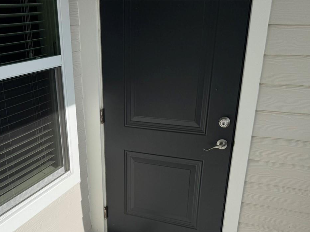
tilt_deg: -24.7
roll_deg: +1.3
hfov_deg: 45.3
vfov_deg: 33.7
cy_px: 197
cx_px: 112
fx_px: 367
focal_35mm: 41
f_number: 1.78
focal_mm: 6.76
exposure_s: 1/4950
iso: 80
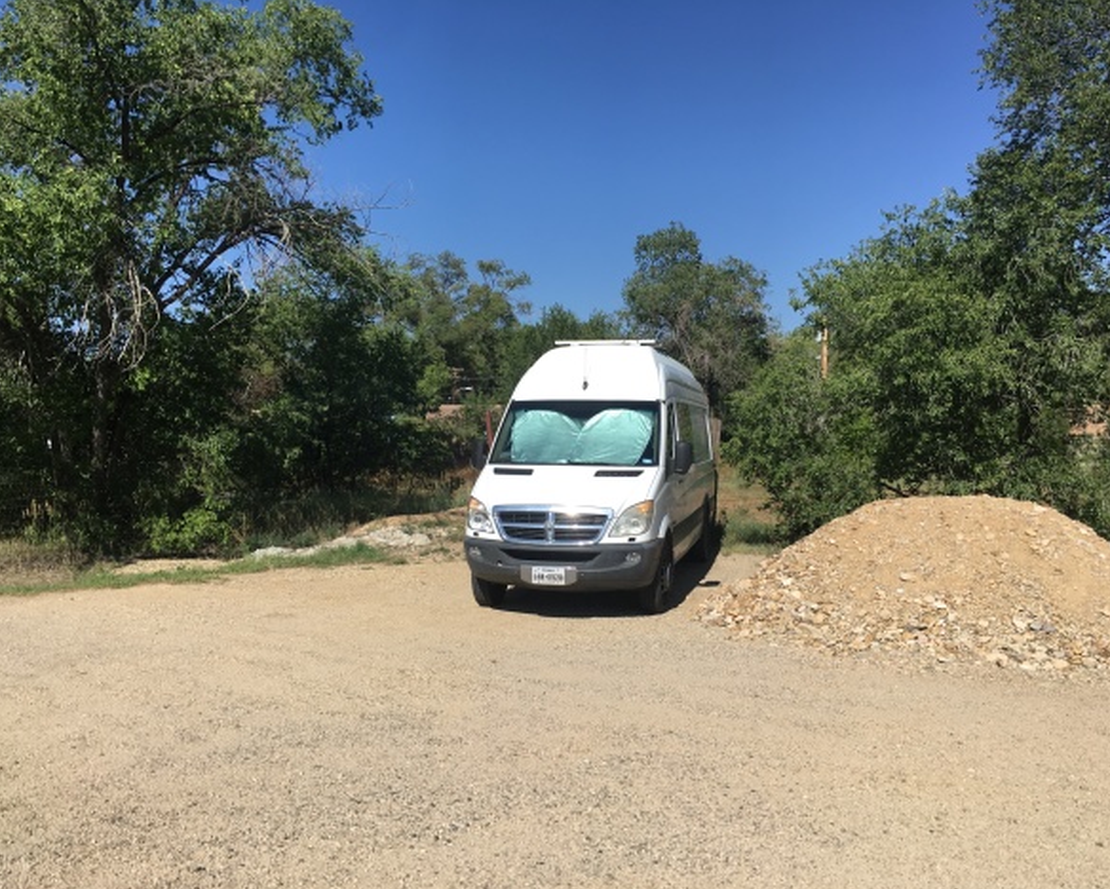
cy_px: 452
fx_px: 1019
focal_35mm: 31
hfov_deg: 57.1
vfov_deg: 47.2
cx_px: 540
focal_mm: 4.15
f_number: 2.2
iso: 25
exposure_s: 1/1538
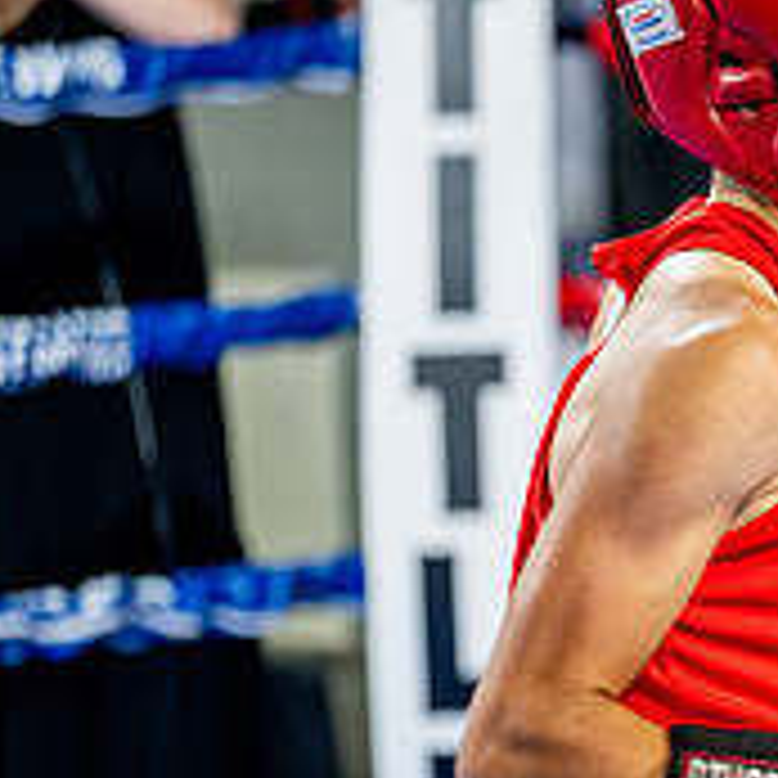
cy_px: 573
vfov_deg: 6.8
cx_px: 1255
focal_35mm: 256
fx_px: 6510
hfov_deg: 6.7
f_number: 2
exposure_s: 1/800
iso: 4000
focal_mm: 90
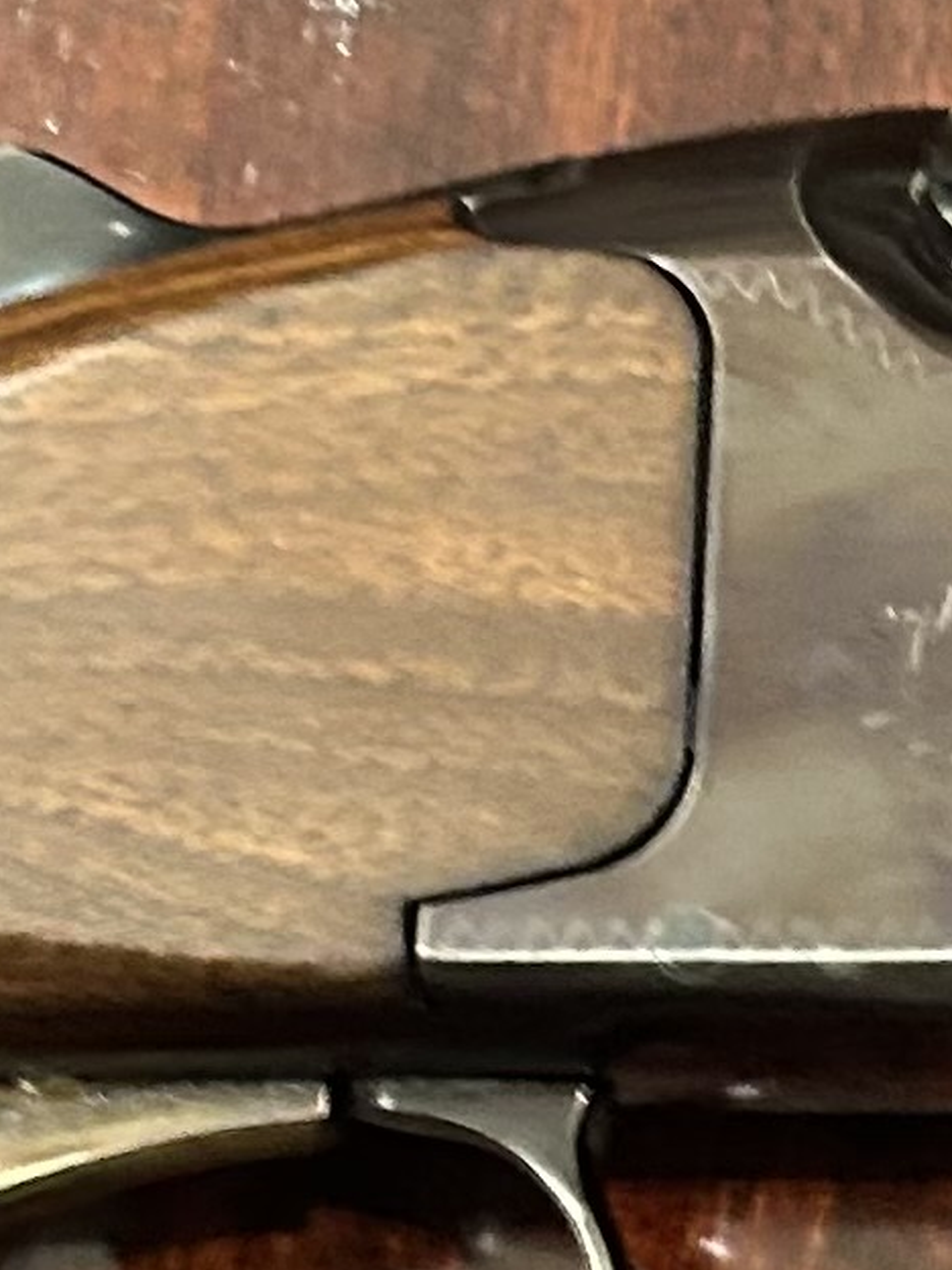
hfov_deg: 8.3
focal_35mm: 168
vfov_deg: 11.7
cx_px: 1979
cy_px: 1030
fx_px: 6160
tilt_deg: -77.9
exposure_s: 1/50
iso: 400
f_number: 1.5
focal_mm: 5.7
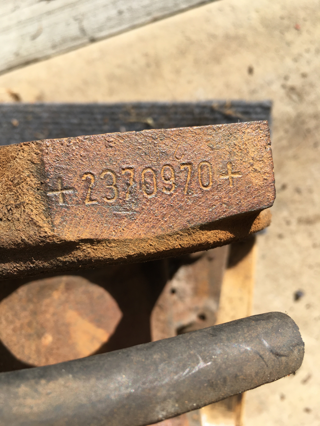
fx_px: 357
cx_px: 160
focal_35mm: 29
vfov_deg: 61.7
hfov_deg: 48.2
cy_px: 213
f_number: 2.2
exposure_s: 1/553
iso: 25
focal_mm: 4.15
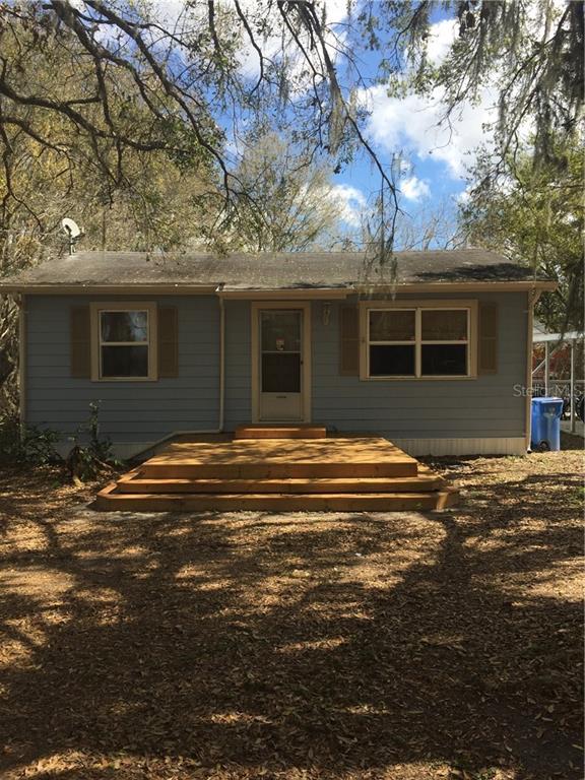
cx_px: 292
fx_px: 653
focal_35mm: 29
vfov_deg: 61.7
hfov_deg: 48.2
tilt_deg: -2.7
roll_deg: +0.3
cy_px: 390
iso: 32
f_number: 2.2
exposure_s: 1/1041
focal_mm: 4.15
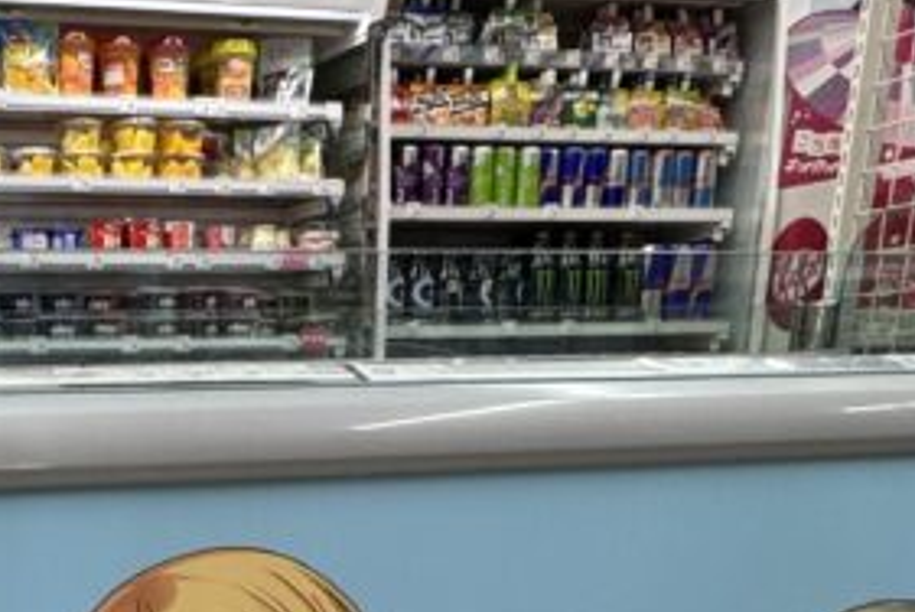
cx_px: 137
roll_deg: -0.2
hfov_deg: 35.8
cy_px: 843
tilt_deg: -19.2
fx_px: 1348
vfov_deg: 22.3
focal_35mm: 53
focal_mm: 2.22
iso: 125
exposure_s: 1/100
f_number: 2.2
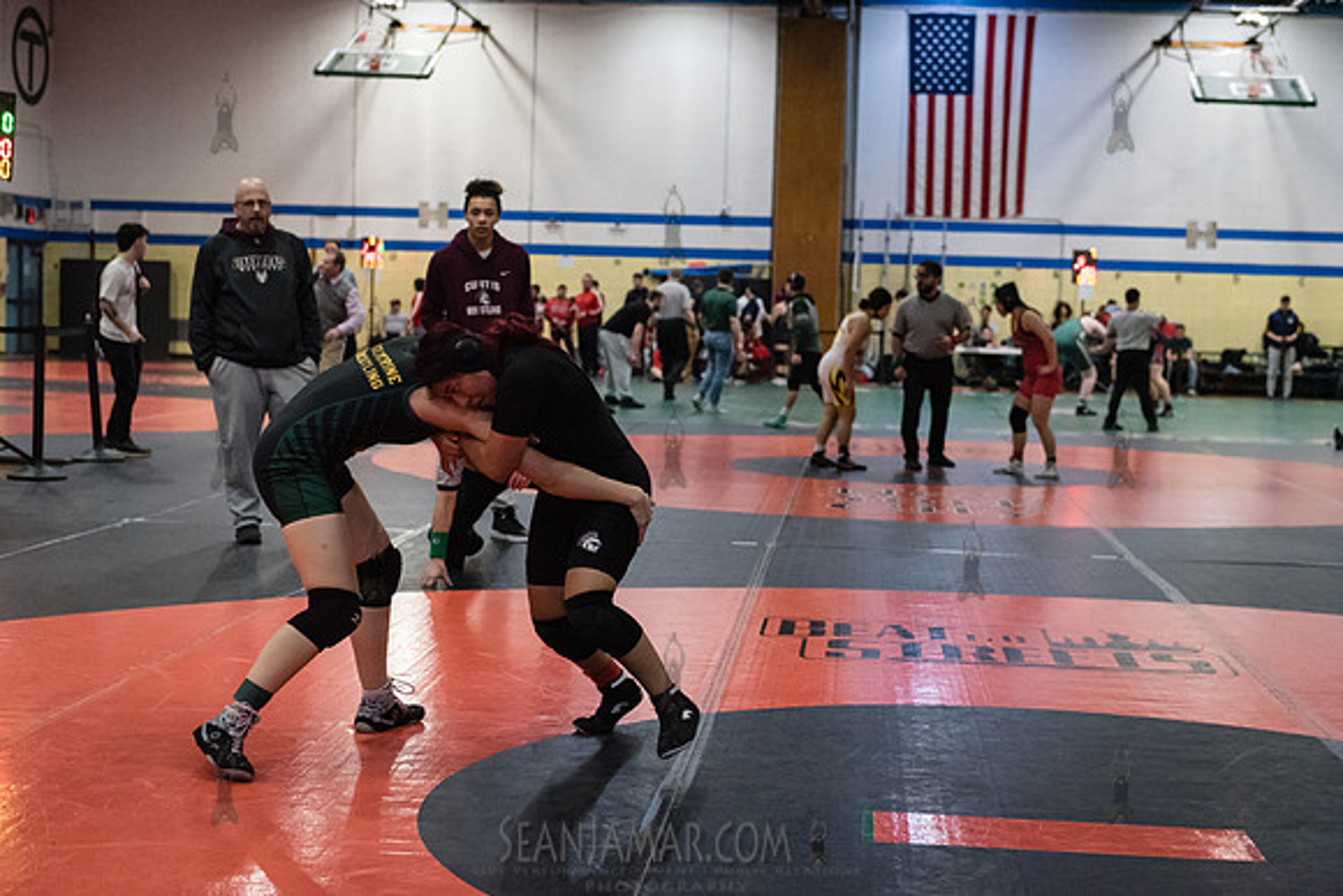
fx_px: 2164
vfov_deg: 23.4
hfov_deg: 34.5
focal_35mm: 58
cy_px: 448
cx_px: 672
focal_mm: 58
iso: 8000
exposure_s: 1/640
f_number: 3.2
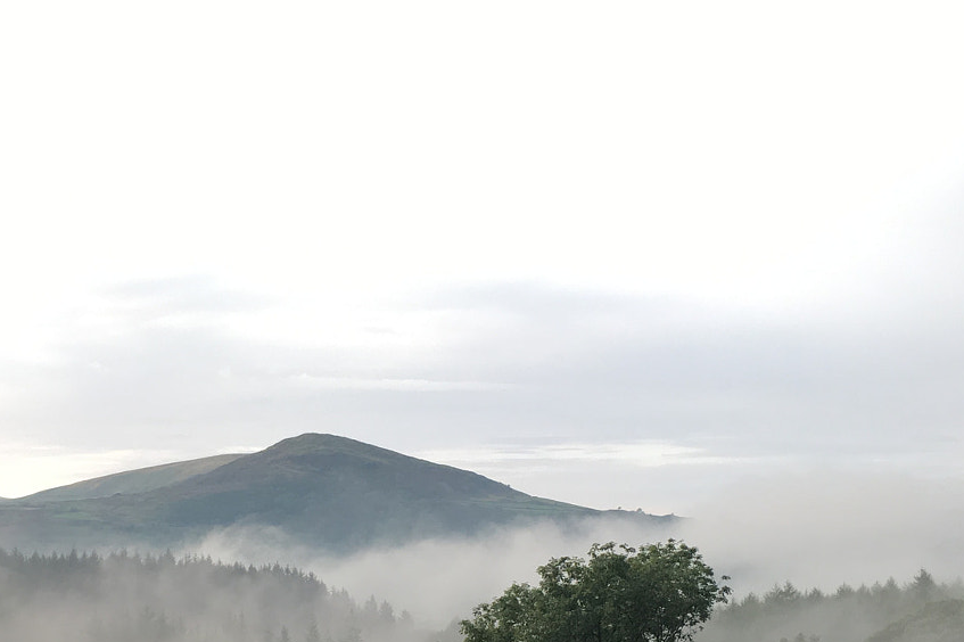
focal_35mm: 57
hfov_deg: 34.8
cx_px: 333
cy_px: 557
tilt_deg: +2.0
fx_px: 1526
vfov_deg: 23.2
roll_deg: -0.1
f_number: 2.2
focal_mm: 4.15
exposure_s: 1/100
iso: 40
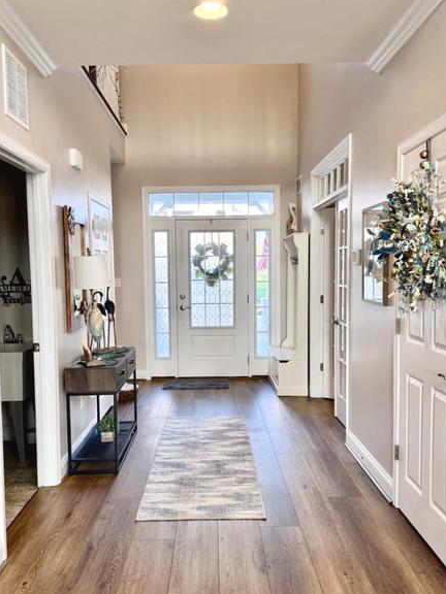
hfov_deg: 44.1
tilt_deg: -5.8
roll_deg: +0.3
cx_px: 213
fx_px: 550
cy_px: 311
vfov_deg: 56.8
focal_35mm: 32
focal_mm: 6.76
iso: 125
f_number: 1.78
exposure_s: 1/120
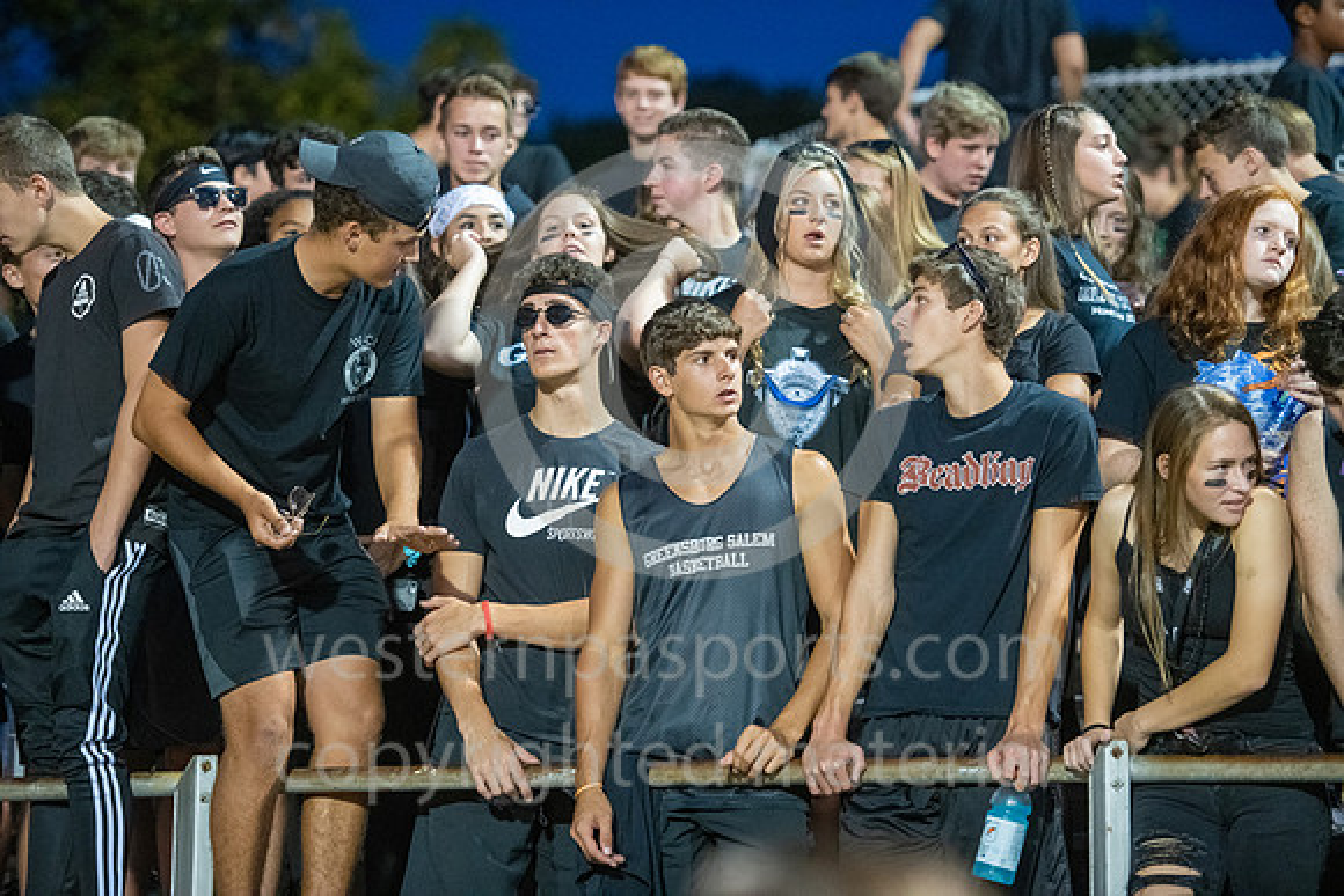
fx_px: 4668
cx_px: 672
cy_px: 448
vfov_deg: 11.0
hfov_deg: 16.4
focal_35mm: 125
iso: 6400
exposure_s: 1/400
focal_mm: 125
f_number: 2.8
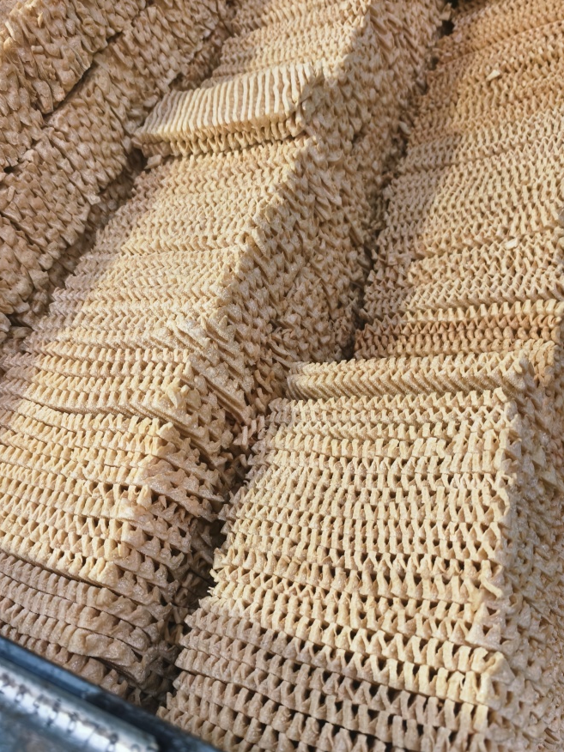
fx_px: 608
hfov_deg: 49.7
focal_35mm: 28
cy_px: 382
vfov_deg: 63.4
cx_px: 260
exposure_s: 1/100
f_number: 1.57
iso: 632
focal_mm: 5.6
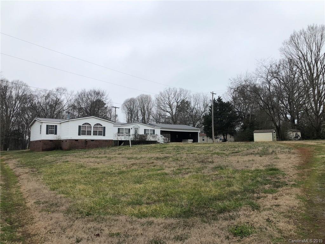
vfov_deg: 49.7
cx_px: 162
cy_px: 122
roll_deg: +0.5
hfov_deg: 63.4
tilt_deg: +5.3
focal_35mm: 28
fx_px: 263
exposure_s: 1/899
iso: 20
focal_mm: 3.99
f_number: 1.8
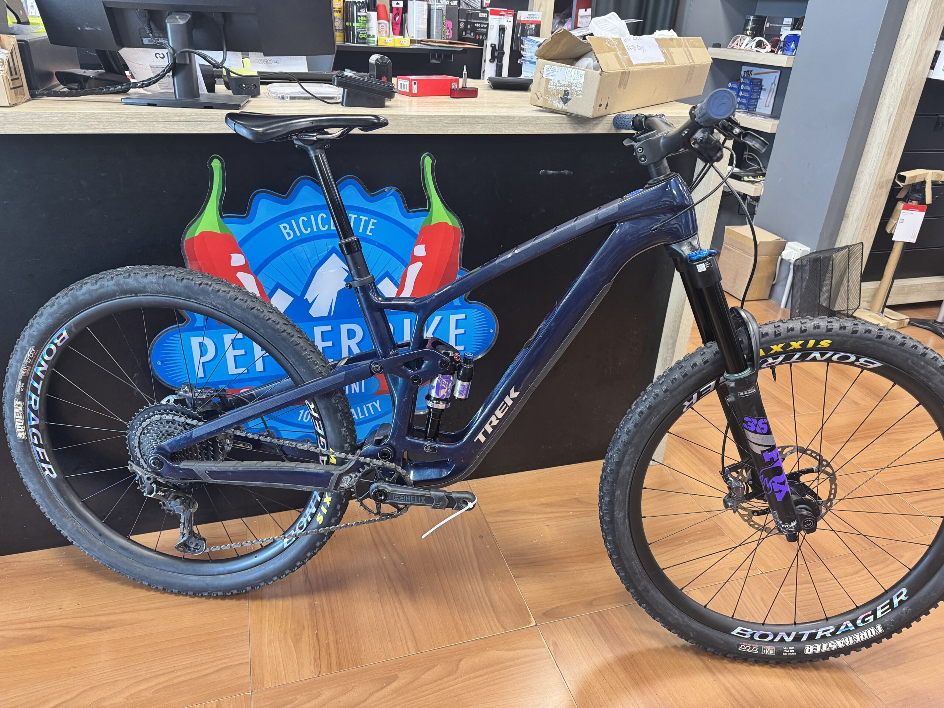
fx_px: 654
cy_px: 354
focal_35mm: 24
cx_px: 472
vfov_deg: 56.8
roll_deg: -2.8
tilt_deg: -28.3
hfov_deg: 71.6
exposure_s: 1/50
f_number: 1.78
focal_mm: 6.76
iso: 320
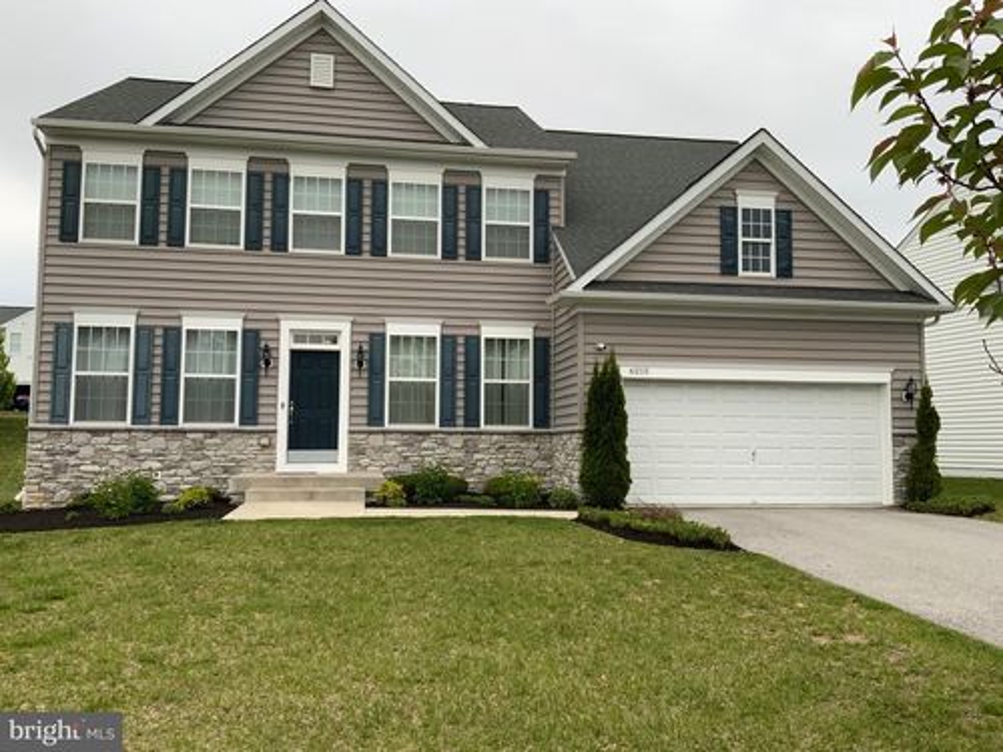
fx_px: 840
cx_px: 502
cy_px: 376
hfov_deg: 61.7
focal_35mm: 29
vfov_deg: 48.2
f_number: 1.8
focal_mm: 3
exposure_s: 1/230
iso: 16
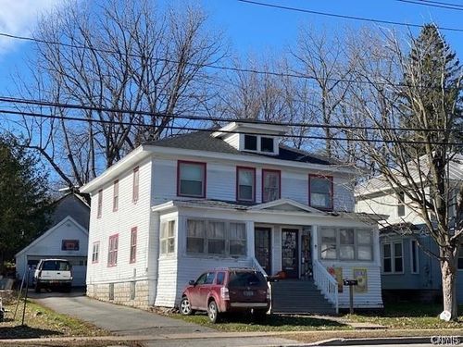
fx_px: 696
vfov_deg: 28.0
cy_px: 174
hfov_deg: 36.8
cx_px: 232
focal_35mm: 52
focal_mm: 6
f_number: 2
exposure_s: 1/1170
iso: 20
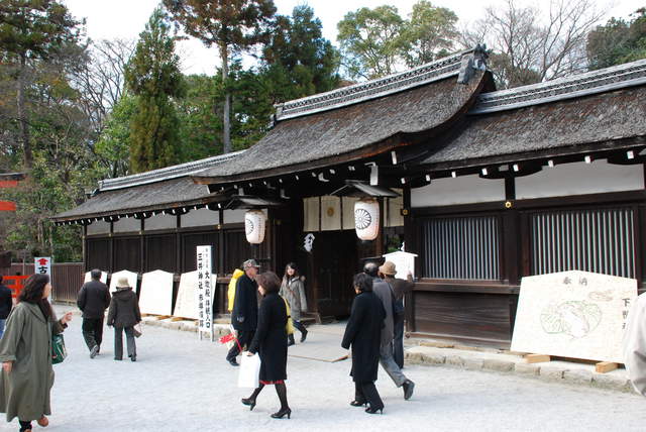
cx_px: 323
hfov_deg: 57.2
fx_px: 593
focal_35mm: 33
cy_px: 216
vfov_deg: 40.0
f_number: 9
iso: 800
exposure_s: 1/125
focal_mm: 22
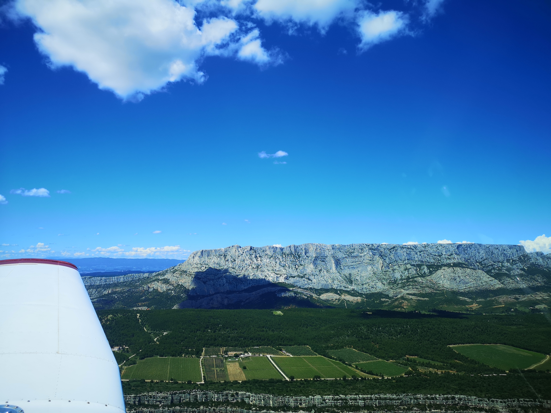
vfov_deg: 51.4
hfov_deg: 65.3
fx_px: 430
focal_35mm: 27
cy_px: 206
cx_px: 276
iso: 50
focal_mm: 5.58
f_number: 1.8
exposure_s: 1/2294
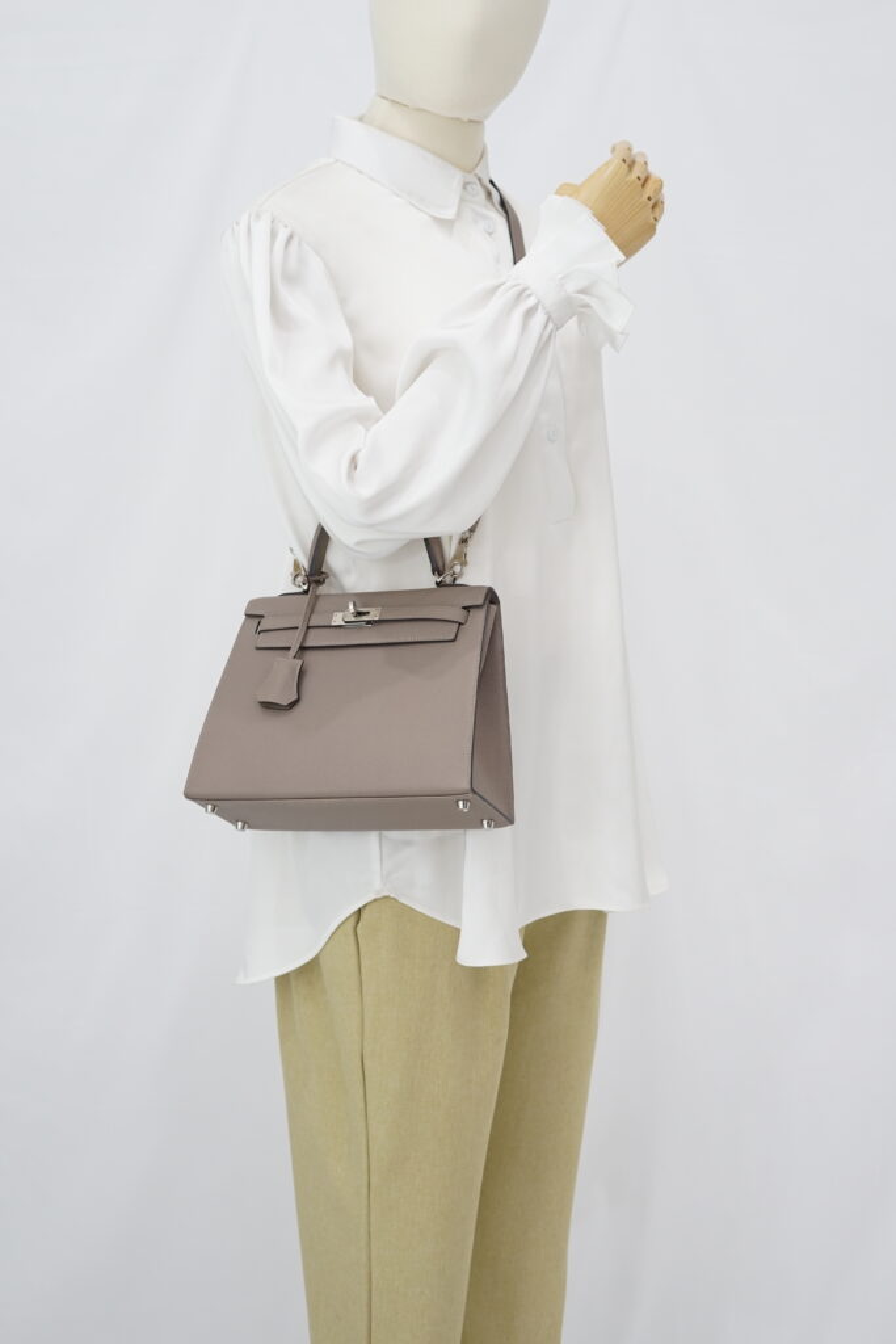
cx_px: 448
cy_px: 672
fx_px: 1866
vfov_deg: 39.6
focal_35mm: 50
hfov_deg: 27.0
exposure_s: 1/13
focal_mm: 50
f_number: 5.6
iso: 640
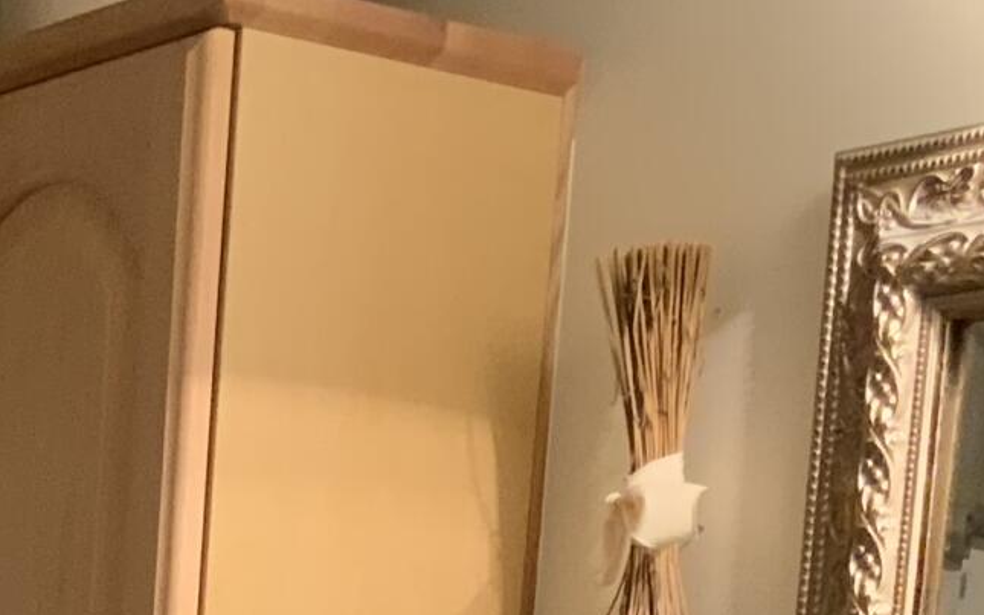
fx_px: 3835
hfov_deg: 14.5
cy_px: 1593
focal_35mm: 143
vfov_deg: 8.2
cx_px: 163
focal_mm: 3
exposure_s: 1/60
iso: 125
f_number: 1.8
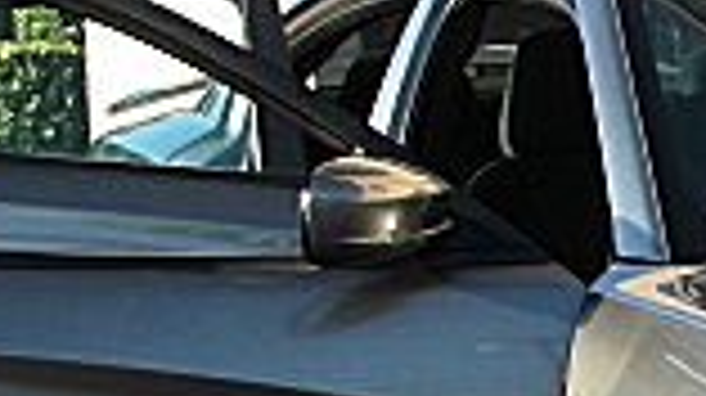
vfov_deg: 7.5
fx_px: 2993
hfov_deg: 13.0
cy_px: 477
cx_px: 944
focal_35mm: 160
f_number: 2.8
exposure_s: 1/200
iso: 50
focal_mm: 6.3
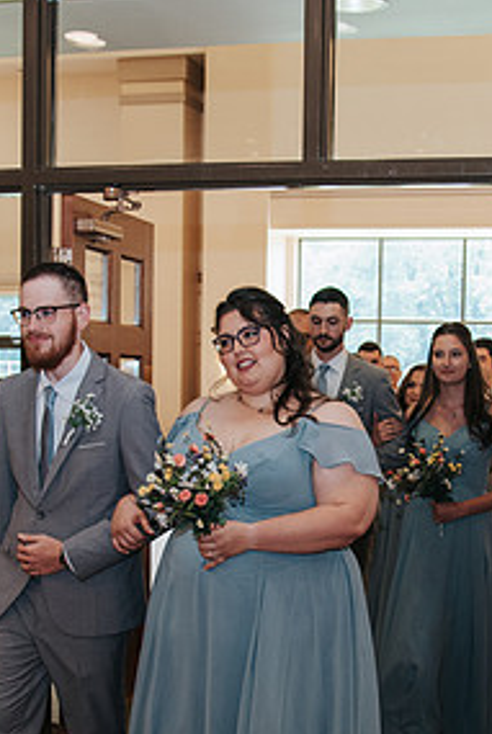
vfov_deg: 29.7
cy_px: 514
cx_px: 279
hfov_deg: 20.4
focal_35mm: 67
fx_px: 1368
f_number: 4
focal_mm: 24
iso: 900
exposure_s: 1/200
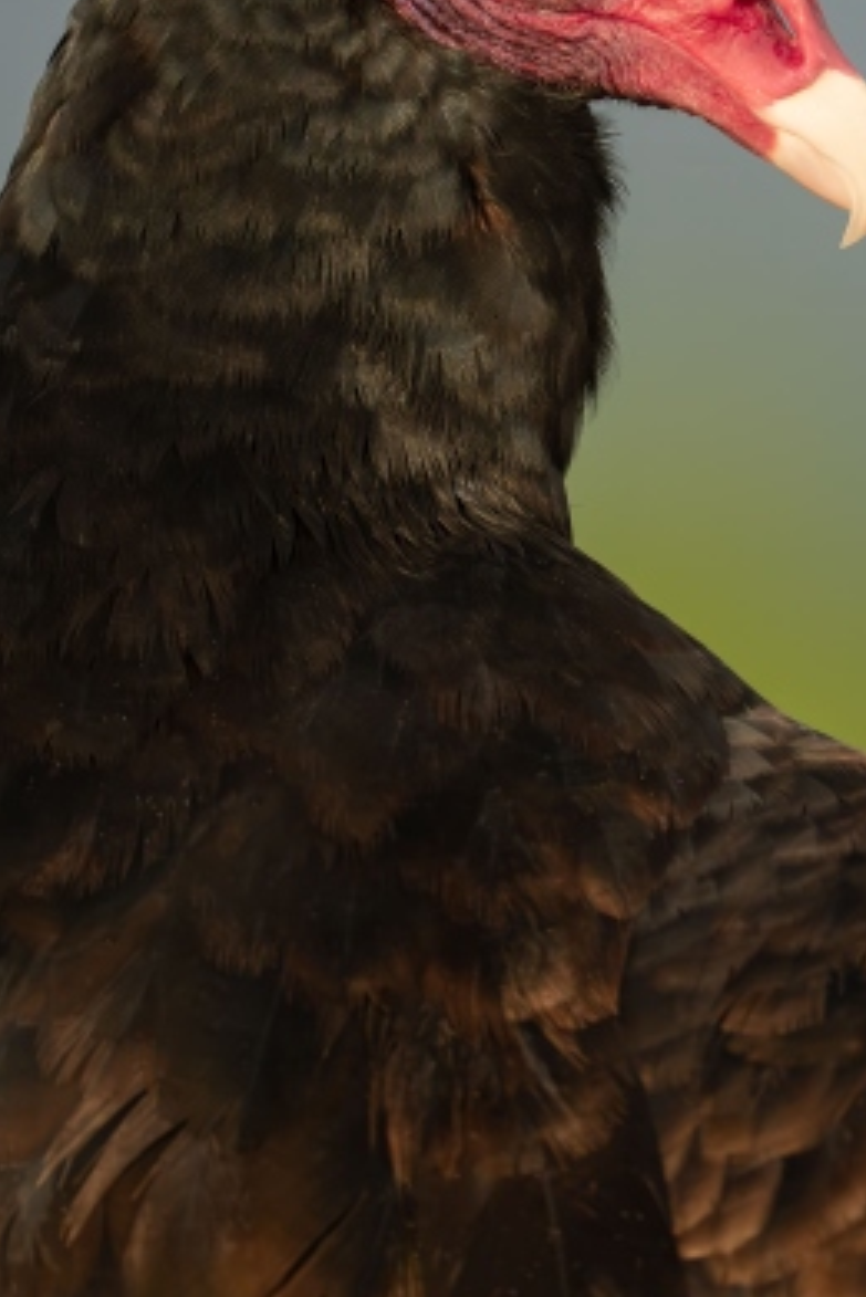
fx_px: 61895
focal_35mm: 1717
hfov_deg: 0.8
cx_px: 922
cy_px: 443
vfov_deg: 1.2
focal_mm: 840
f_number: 9
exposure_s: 1/1000
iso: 2500
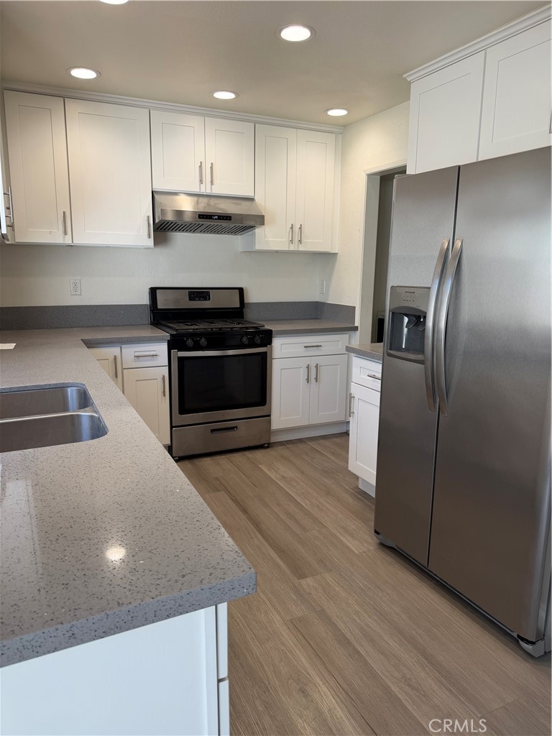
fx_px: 510
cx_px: 276
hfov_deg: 56.8
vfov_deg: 71.6
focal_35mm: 24
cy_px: 368
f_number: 1.78
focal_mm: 6.76
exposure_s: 1/178
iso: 64
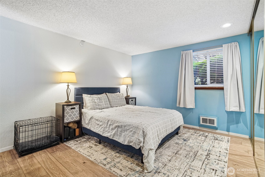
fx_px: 118
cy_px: 88
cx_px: 132
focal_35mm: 16
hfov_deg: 96.7
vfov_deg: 73.7
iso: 1600
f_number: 8
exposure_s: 1/25
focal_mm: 16
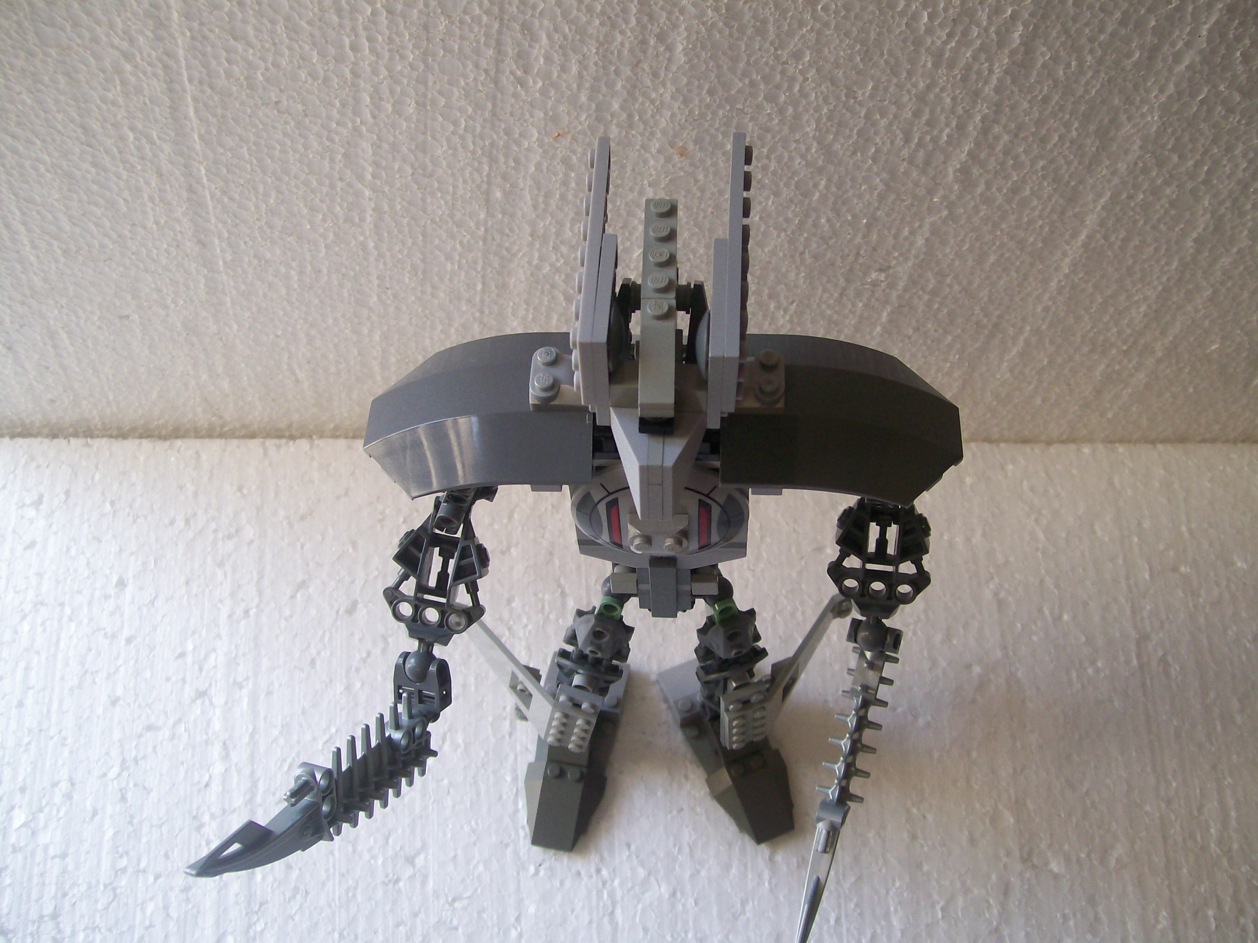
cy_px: 472
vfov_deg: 39.7
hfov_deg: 51.4
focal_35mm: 36
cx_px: 629
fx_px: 1308
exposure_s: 1/92.6
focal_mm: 6
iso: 80
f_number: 2.7
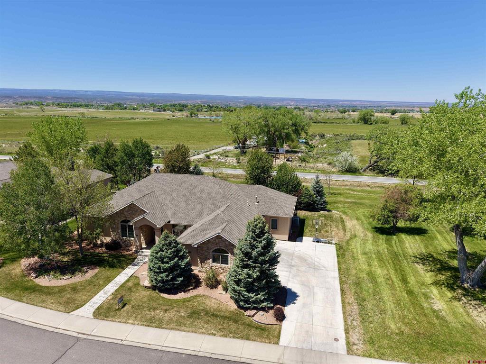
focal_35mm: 24
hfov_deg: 71.6
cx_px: 243
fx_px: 337
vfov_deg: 56.8
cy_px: 182
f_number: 1.8
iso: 140
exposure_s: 1/3200
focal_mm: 8.67
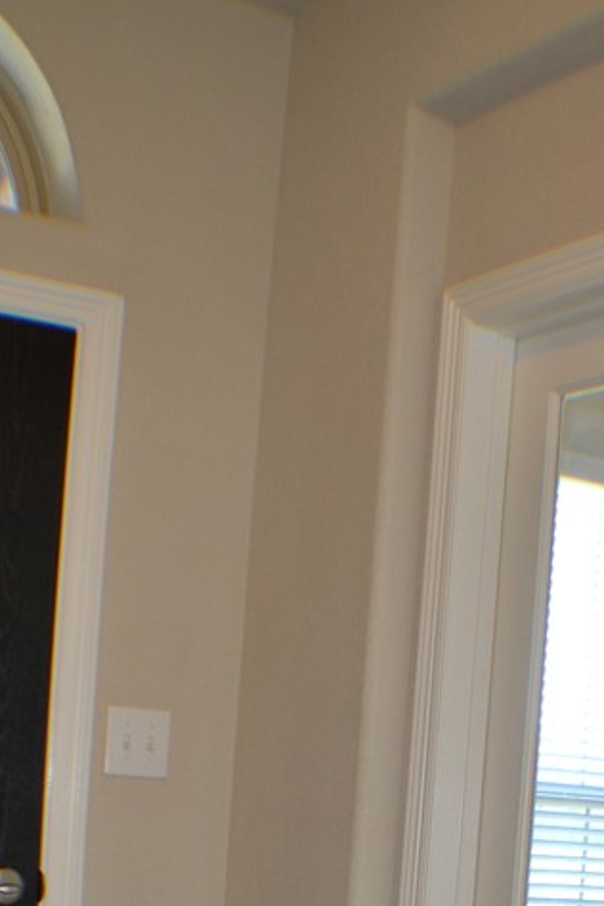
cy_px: 933
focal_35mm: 82
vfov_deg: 23.6
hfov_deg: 16.6
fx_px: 2064
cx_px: 419
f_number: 4
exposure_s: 1/60
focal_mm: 24
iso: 450
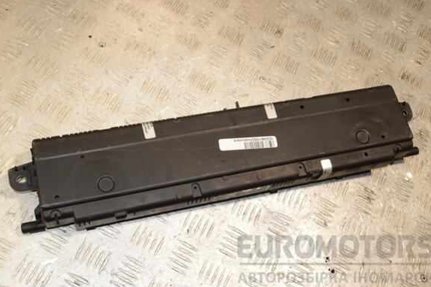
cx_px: 223
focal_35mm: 44
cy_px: 147
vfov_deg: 30.5
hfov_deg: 44.5
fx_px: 527
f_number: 10
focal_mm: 28
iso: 800
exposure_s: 1/200
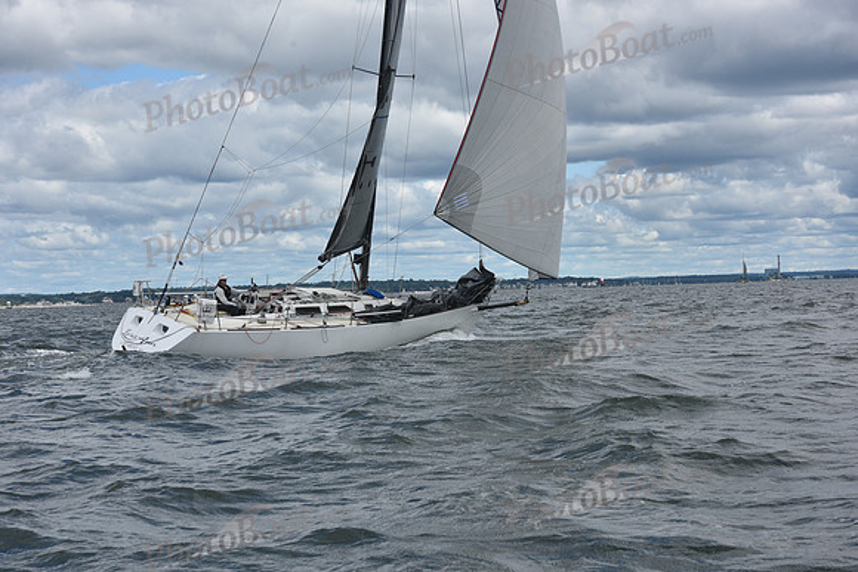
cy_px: 286
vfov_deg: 19.5
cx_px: 429
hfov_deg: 28.8
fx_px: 1669
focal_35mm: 70
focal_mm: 70
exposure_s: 1/800
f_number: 10
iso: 250
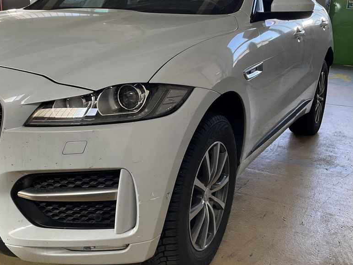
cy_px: 109
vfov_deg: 32.1
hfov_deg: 41.5
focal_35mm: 45
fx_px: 459
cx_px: 114
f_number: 1.8
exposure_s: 1/100
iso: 32
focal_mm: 3
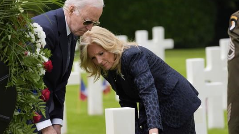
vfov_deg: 4.3
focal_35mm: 285
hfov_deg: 7.6
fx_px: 1806
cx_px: 112
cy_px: 84
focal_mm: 224
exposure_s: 1/2000
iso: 400
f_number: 5.6
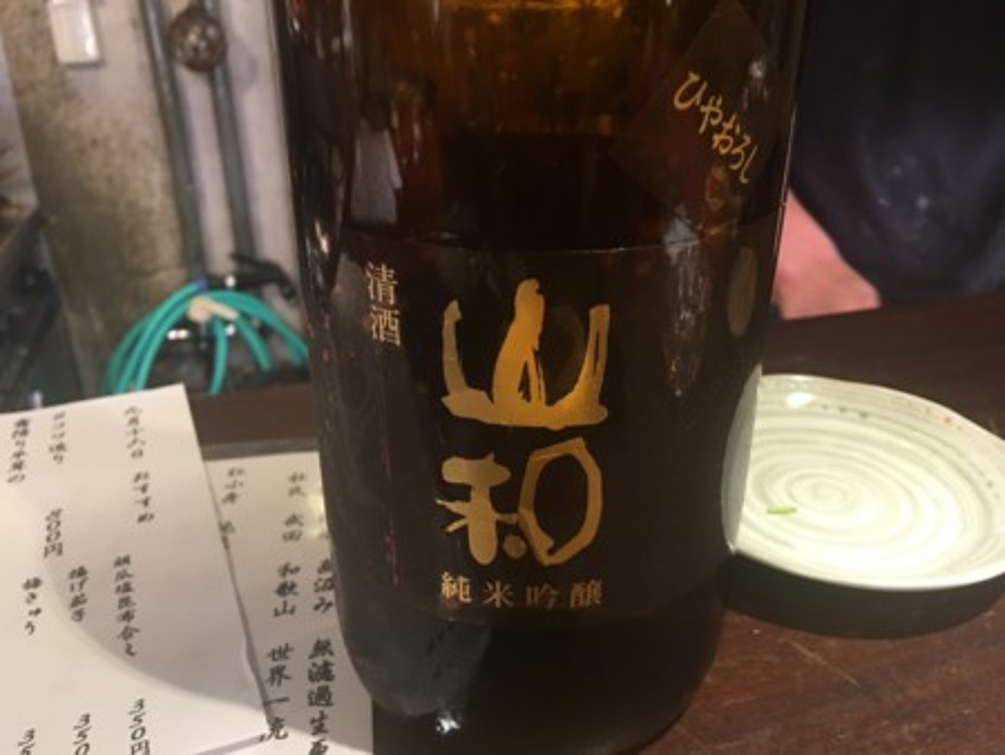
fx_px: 842
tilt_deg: -24.9
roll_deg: +0.7
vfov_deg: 48.3
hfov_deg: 61.6
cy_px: 378
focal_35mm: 29
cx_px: 502
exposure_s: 1/10
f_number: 2.2
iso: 80
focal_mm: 4.15
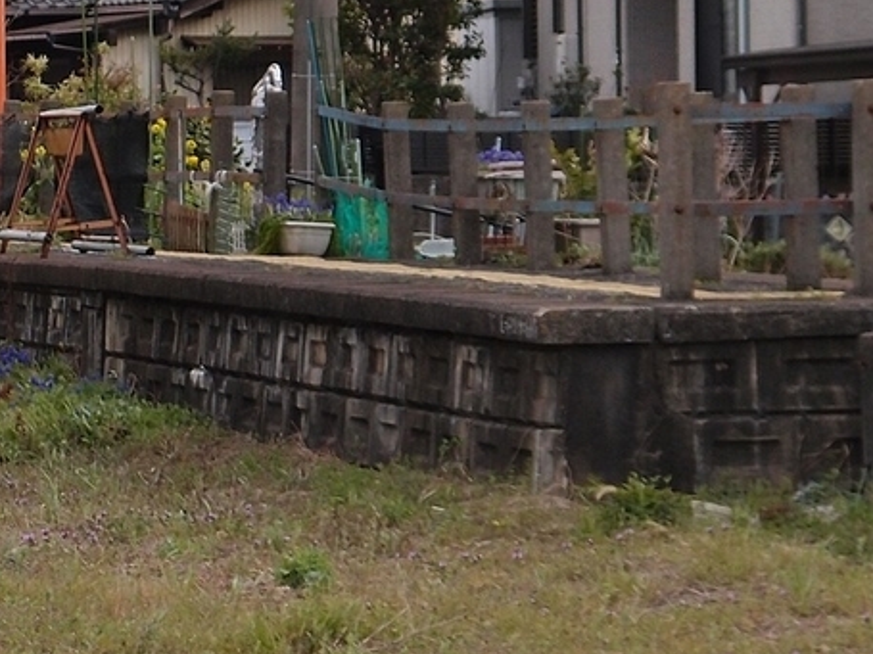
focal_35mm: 203
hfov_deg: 9.7
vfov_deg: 7.3
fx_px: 5118
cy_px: 207
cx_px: 98
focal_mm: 16.63
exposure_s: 1/1000
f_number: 2.5
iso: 125
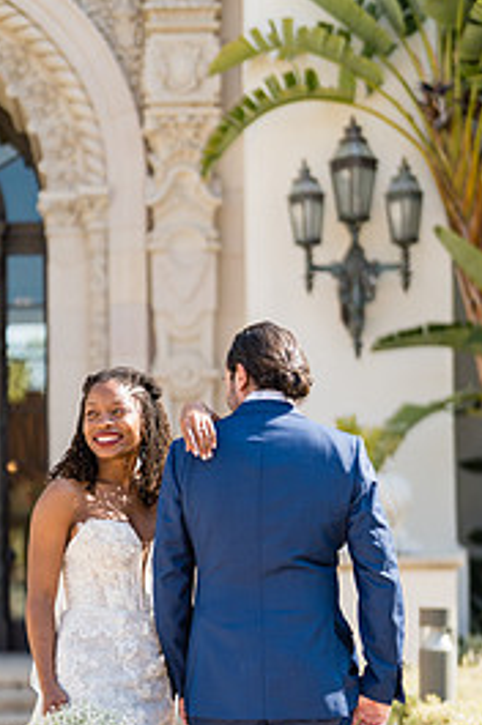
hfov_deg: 16.0
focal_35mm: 85
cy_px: 569
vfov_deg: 23.6
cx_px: 129
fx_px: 1711
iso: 125
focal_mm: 50
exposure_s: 1/4000
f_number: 1.2
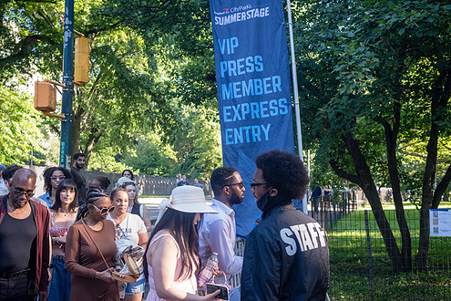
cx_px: 208
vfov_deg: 32.6
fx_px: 514
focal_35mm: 41
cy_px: 162
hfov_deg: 47.4
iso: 1250
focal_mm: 35
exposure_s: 1/320
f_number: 4.5
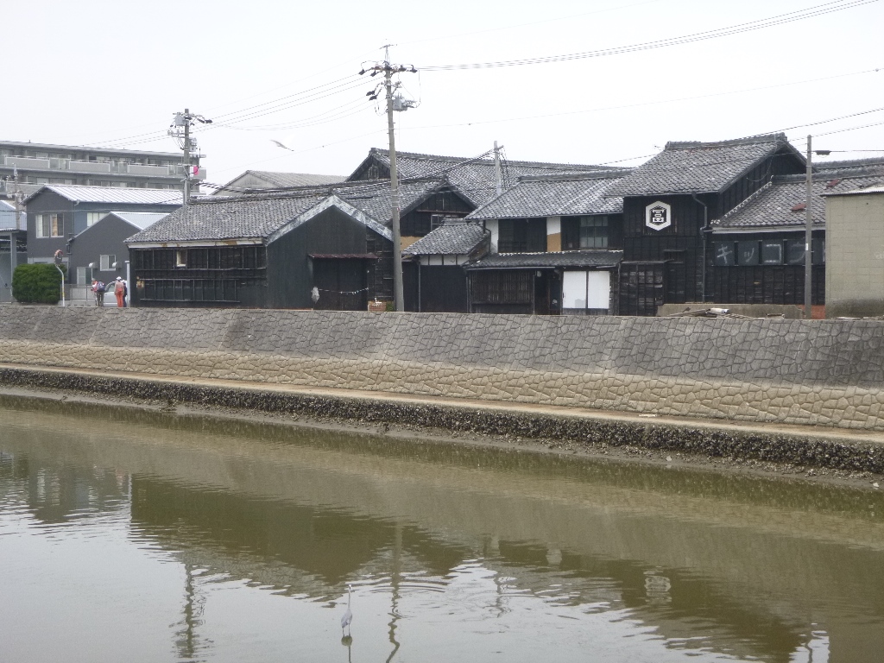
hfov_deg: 31.2
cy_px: 332
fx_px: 1583
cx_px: 442
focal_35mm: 62
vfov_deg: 23.7
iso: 125
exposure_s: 1/80
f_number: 5.3
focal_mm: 11.1
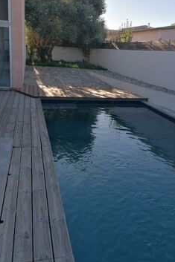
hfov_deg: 38.8
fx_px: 248
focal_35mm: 34
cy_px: 107
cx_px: 84
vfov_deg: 55.5
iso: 50
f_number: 1.8
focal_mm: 4.75
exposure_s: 1/795
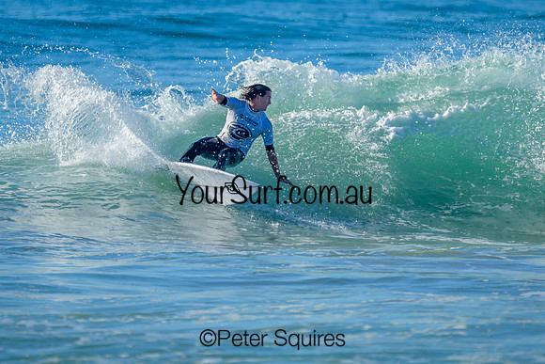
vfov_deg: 1.3
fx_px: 16641
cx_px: 236
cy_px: 125
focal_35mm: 1099
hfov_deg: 1.9
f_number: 6.3
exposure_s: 1/2000
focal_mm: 800
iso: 280
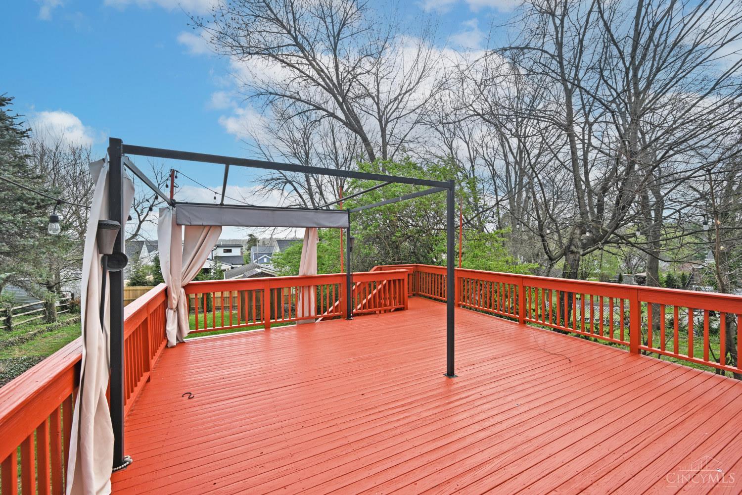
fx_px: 289
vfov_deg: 81.2
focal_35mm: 14
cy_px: 248
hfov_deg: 104.3
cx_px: 371
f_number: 6.3
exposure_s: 1/200
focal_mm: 14
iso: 90
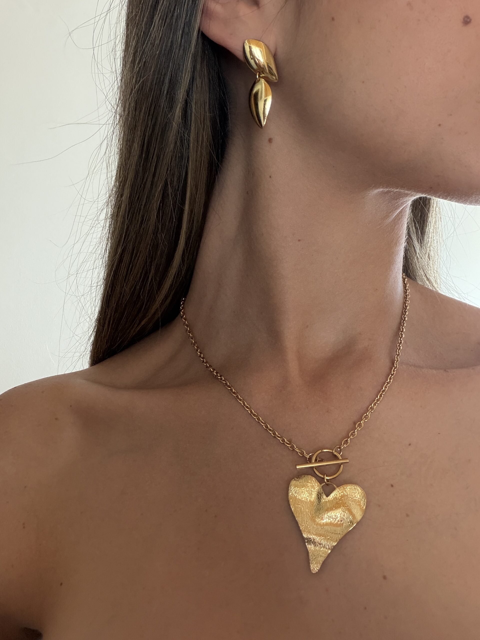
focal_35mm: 30
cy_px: 320
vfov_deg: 60.0
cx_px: 240
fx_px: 555
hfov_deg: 46.8
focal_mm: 2.71
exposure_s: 1/60
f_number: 1.9
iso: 320
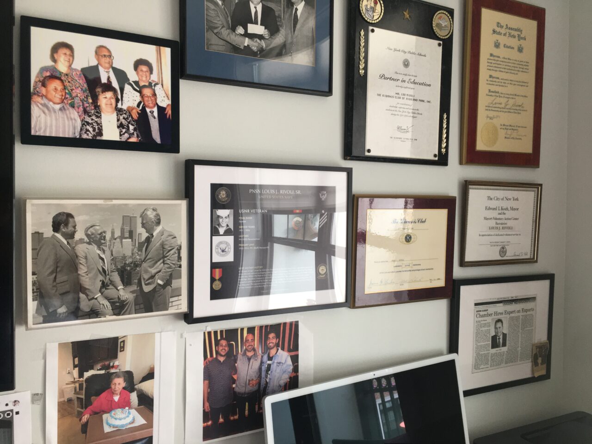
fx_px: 496
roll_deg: -1.5
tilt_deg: -0.4
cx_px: 296
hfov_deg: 61.7
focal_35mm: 29
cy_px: 222
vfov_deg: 48.2
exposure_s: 1/30
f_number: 2.2
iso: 64
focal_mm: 4.15
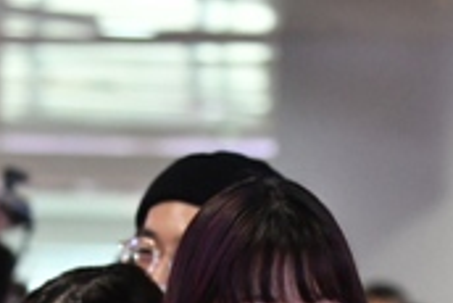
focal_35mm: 364
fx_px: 4584
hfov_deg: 5.7
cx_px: 348
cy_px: 283
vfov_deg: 3.8
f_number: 4
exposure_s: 1/320
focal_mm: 98
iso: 5000
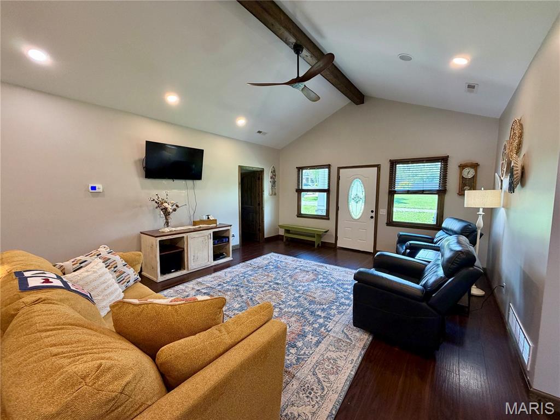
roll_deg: -0.9
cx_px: 280
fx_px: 226
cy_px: 210
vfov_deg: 85.7
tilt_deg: -4.9
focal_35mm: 14
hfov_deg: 102.1
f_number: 2.2
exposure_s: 1/60
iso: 200
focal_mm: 2.22
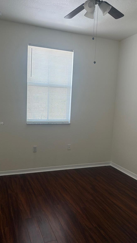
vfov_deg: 66.1
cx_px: 59
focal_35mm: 29
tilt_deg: -5.8
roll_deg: -3.0
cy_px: 124
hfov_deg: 40.1
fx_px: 187
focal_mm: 5.96
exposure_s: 1/120
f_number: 1.6
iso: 80
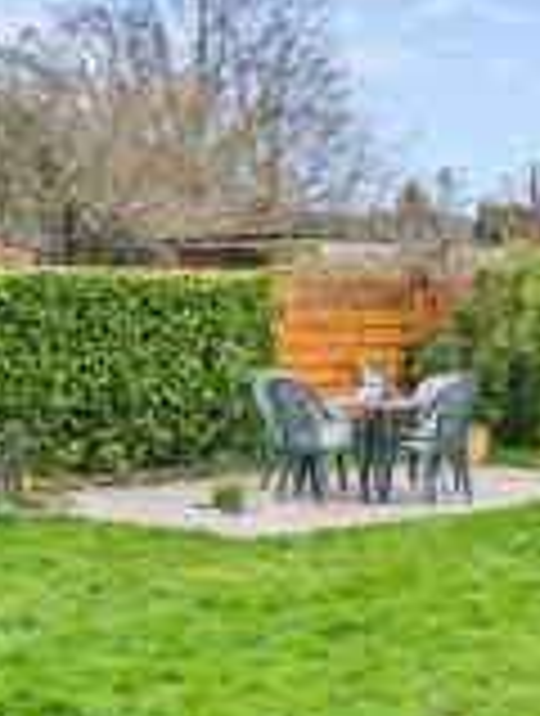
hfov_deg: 16.6
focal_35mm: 89
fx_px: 1844
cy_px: 340
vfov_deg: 22.0
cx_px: 392
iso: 400
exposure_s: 1/320
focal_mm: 31
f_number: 5.6
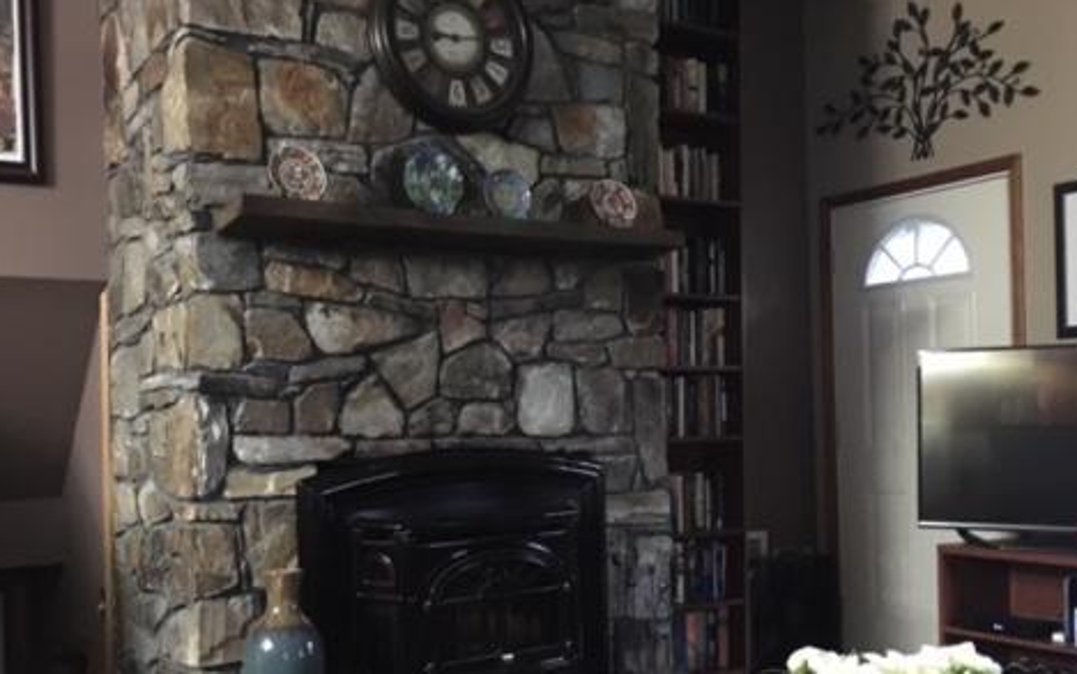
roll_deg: +1.6
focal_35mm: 42
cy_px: 421
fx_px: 1233
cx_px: 541
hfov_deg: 47.2
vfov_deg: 30.5
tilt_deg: +0.3
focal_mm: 4.15
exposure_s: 1/15
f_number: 2.2
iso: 640
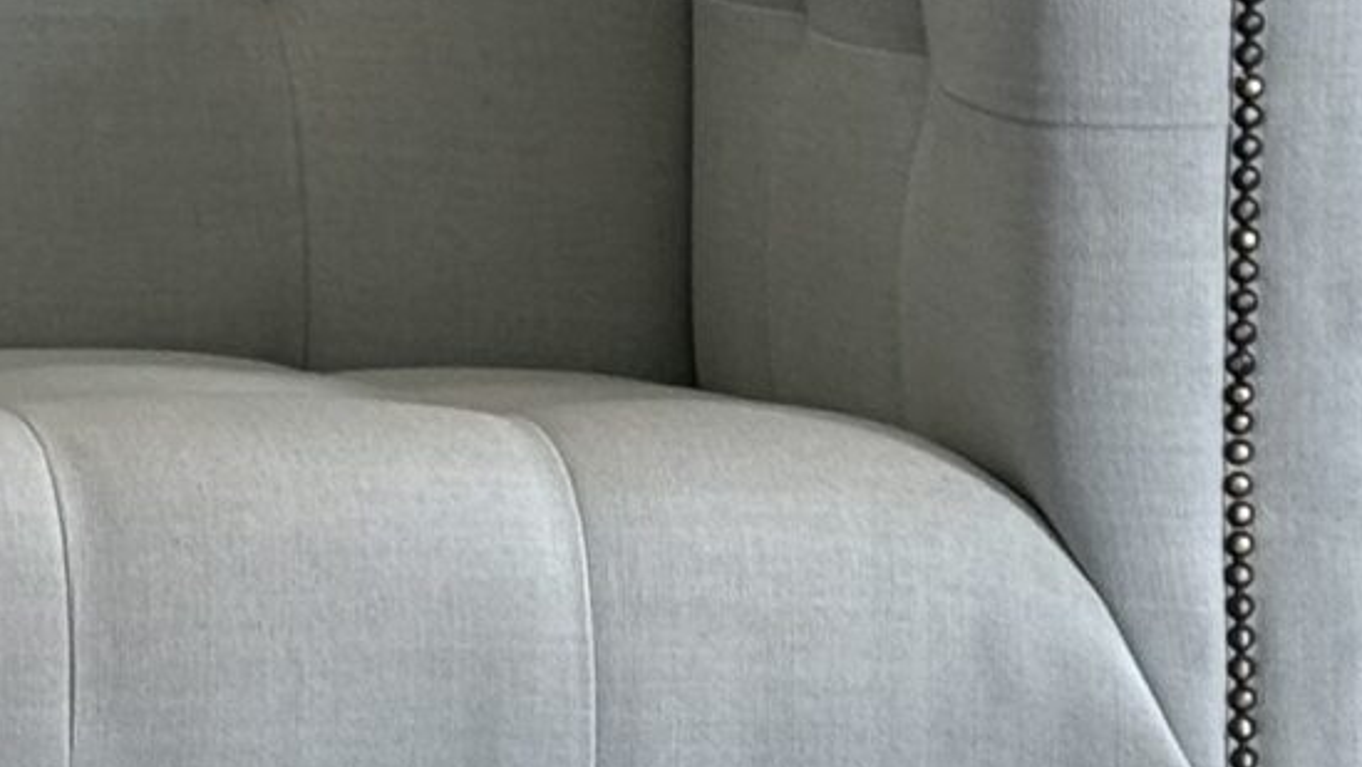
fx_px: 8813
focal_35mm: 244
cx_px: -1451
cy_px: -94
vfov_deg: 5.0
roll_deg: -0.7
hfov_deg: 8.4
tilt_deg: -5.0
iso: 64
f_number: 1.78
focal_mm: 6.76
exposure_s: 1/50
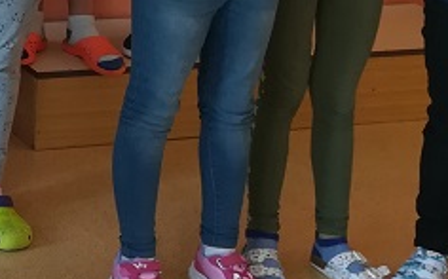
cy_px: -244
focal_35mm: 110
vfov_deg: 11.0
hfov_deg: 17.1
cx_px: -232
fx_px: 1342
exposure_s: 1/33.3
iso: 80
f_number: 2.2
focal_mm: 3.83
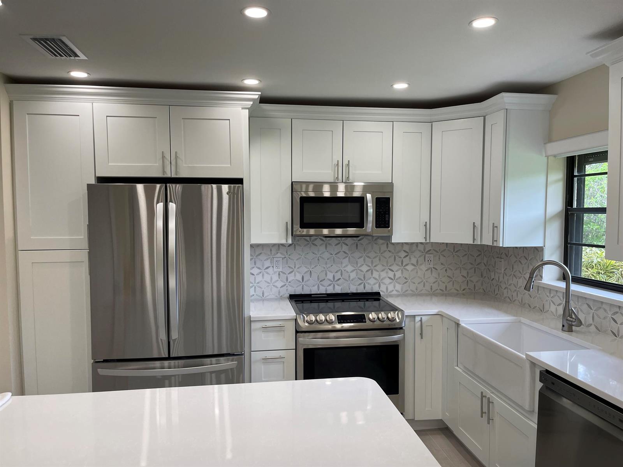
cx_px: 312
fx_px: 468
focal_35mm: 26
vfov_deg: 53.1
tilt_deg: -3.6
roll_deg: -0.1
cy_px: 234
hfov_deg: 67.3
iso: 50
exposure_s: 1/120
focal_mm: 5.1
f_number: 1.6
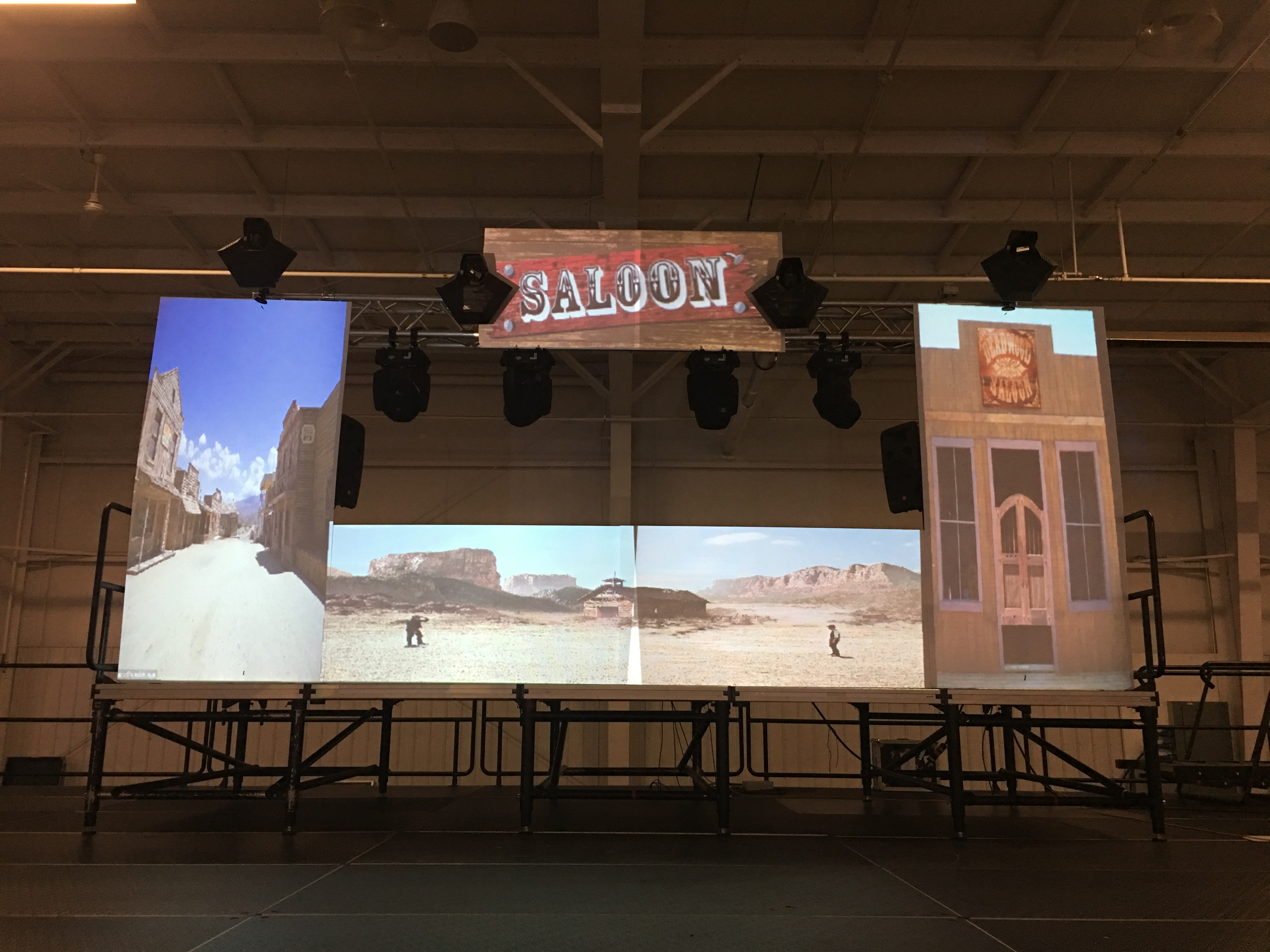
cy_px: 476
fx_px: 1064
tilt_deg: +11.8
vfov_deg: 48.2
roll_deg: -1.4
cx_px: 635
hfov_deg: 61.7
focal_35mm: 29
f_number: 2.2
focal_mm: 4.15
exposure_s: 1/15
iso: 80
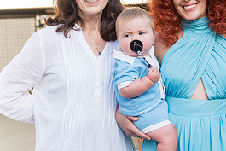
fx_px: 440
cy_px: 16
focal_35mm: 70
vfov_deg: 19.1
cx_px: 238
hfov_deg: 26.9
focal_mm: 32
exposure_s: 1/320
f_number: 2.8
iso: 100
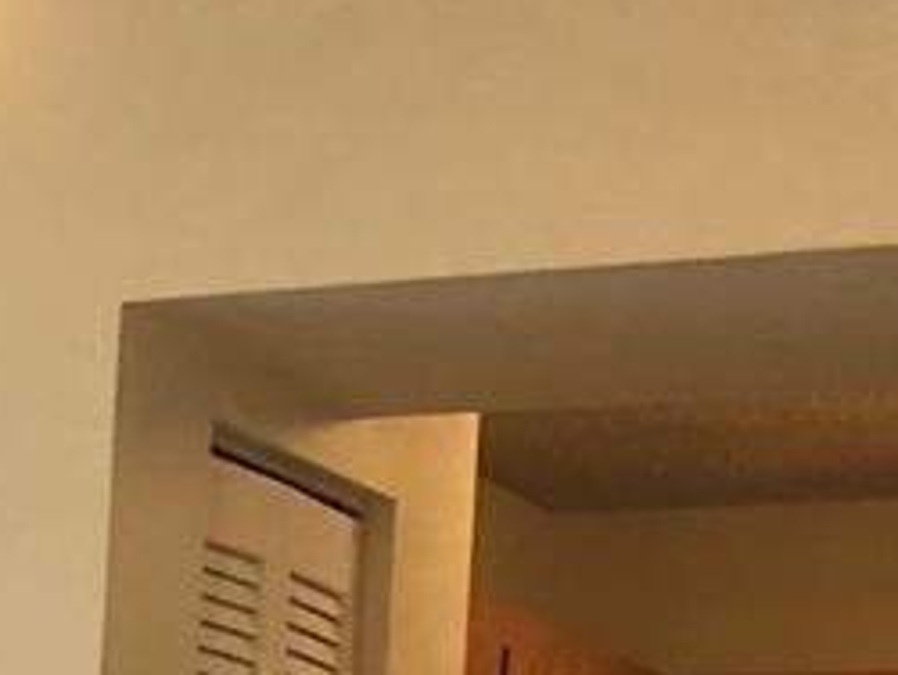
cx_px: -711
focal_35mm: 179
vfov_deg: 7.7
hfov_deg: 10.4
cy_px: 1626
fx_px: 4648
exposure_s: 1/30
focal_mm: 3.99
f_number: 1.8
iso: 40
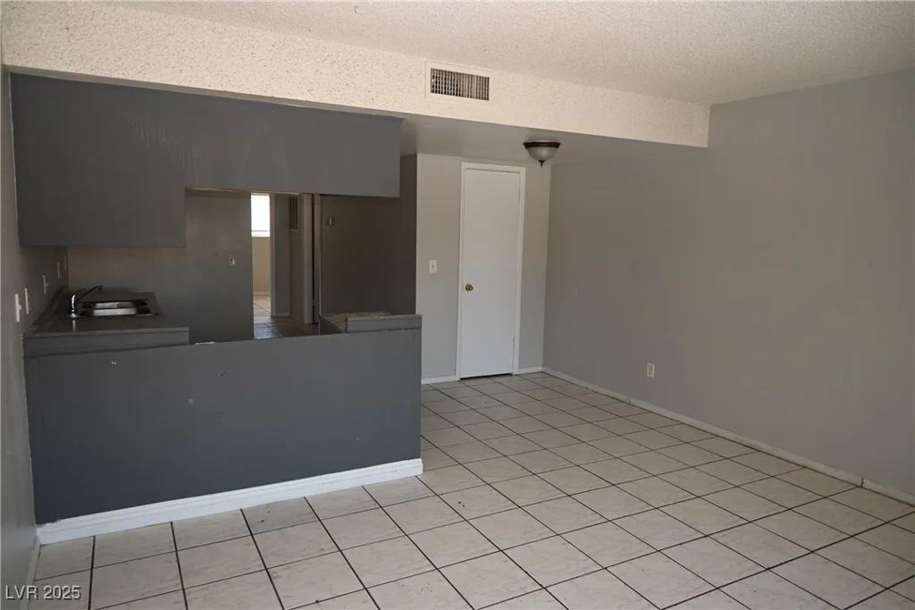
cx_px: 458
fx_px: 610
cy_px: 305
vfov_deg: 53.1
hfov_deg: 73.7
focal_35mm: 24
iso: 280
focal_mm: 16
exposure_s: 1/60
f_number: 4
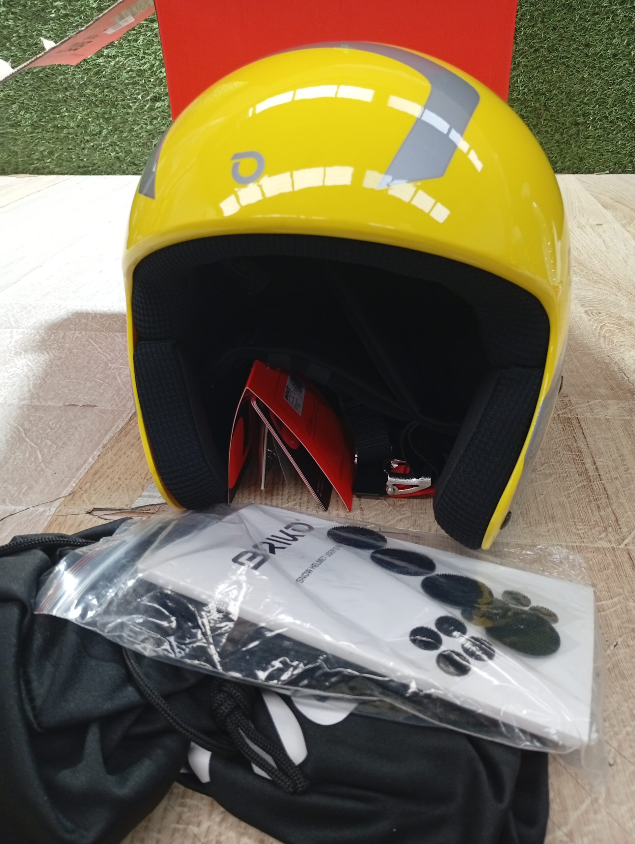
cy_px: 422
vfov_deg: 65.2
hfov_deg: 51.5
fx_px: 659
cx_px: 318
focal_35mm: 27
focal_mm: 3.98
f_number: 1.8
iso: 273
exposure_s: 1/33.3
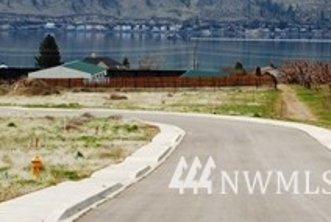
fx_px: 1510
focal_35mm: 164
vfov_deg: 8.4
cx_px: 256
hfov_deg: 12.5
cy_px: 25
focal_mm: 58
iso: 160
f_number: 10
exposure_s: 1/250
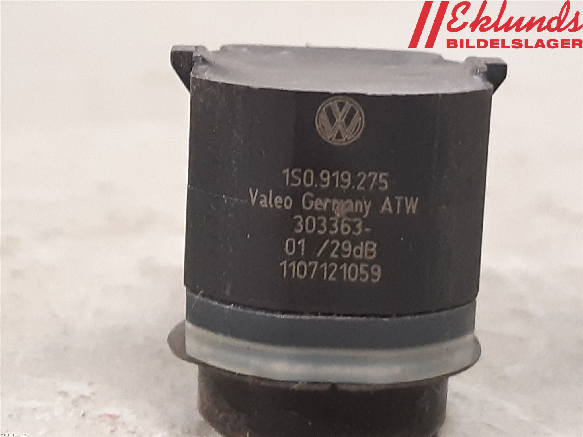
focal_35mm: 26
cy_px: 218
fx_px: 438
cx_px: 292
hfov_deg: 67.3
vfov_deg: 53.1
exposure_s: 1/33
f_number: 1.7
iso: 250
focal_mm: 3.93
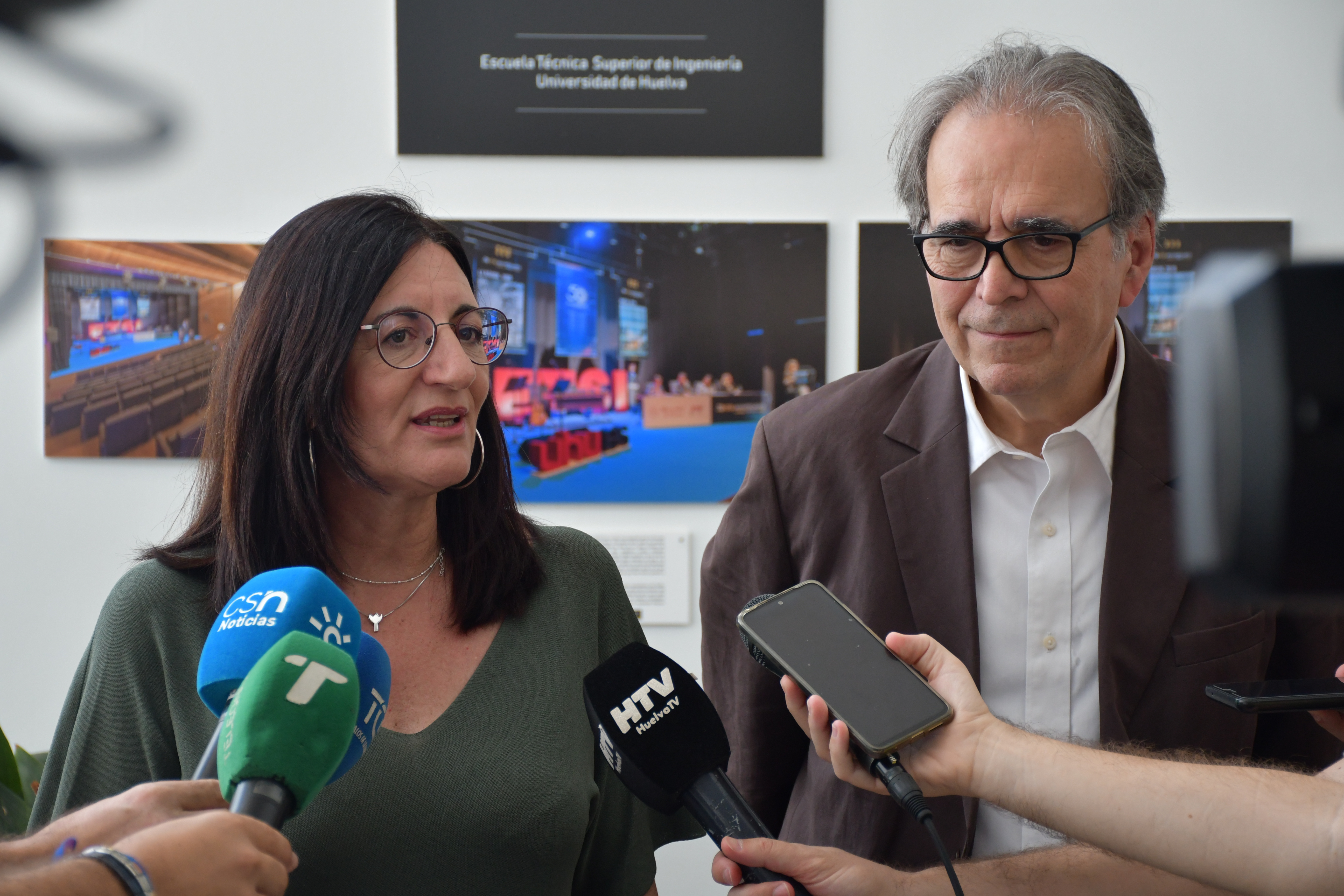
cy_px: 448
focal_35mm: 90
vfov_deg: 15.2
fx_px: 3360
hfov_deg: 22.6
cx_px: 672
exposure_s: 1/200
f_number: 5
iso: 800
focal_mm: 60
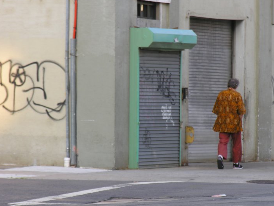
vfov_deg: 4.7
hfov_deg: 6.3
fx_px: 2502
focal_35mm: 316
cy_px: 112
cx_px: 140
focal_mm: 71
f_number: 4.7
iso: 50
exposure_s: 1/45.7
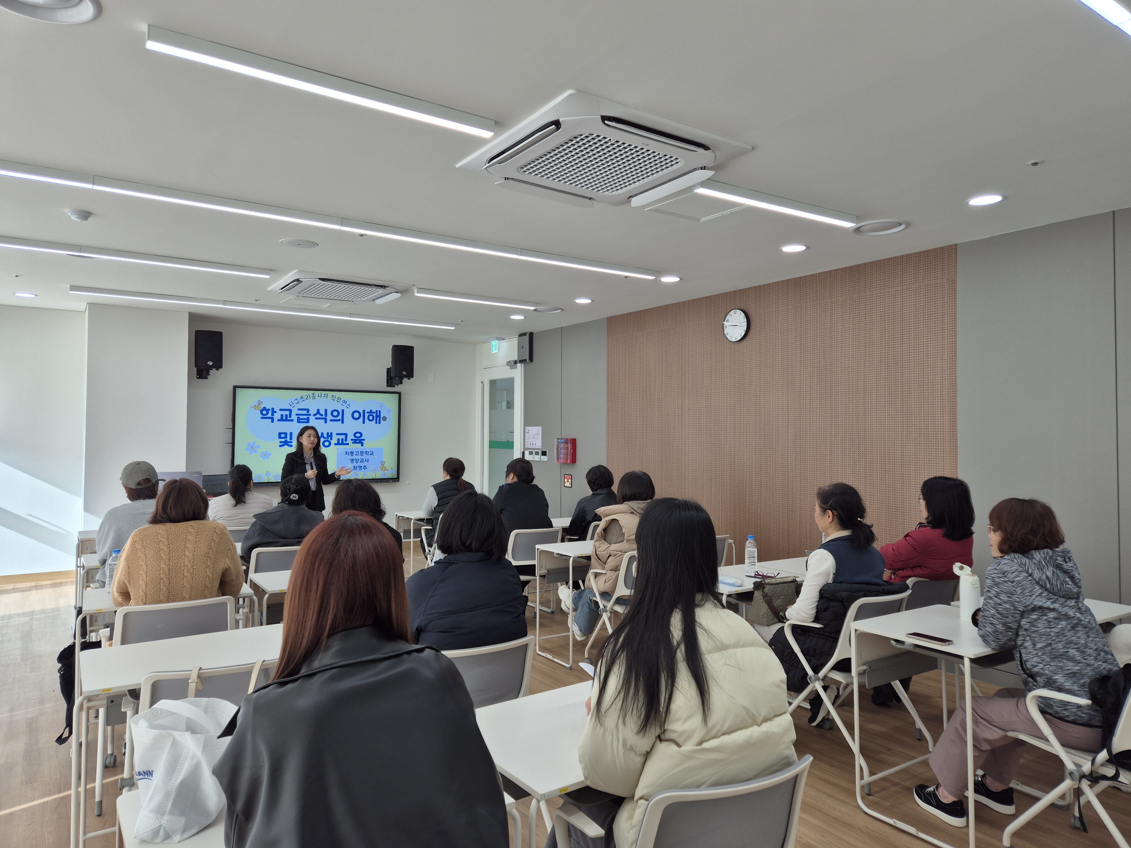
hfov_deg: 73.9
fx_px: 751
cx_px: 566
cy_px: 424
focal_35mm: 23
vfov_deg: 58.9
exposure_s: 1/146
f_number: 1.8
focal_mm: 5.4
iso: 25
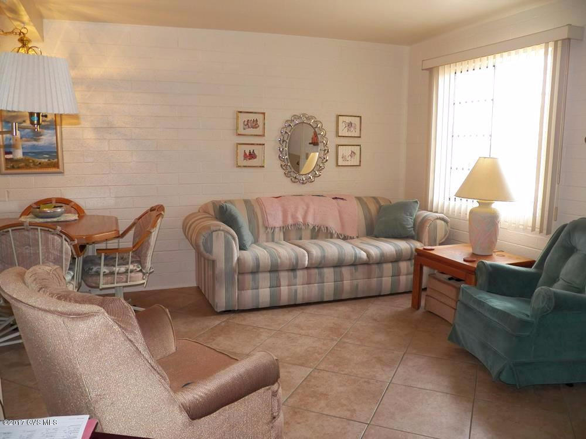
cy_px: 220
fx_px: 474
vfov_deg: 49.7
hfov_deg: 63.4
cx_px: 293
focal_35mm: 28
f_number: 2.8
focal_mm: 4.9
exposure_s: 1/60
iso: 125
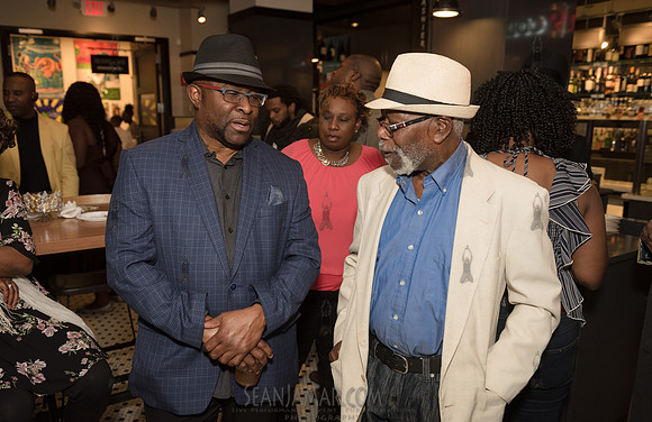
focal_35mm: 31
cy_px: 229
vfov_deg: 41.8
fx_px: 553
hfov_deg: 61.0
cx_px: 309
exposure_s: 1/400
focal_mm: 29
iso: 1250
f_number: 3.5
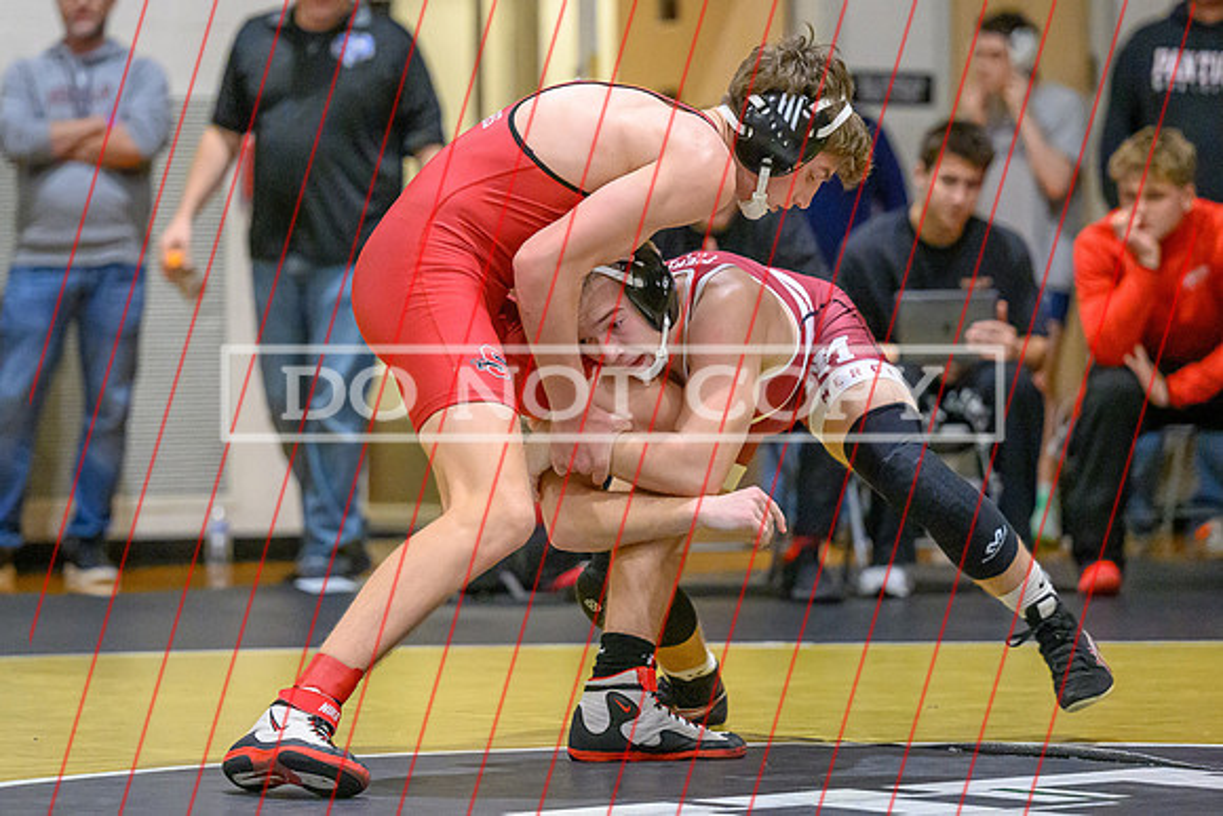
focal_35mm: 174
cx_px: 523
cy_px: 319
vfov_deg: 7.9
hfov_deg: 11.8
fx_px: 5897
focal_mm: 125
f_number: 2.8
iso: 11400
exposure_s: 1/800
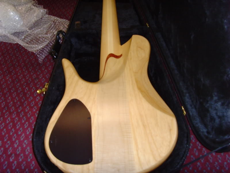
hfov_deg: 47.9
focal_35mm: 39
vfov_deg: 36.8
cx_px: 115
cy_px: 86
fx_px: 259
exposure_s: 1/45
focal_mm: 6.6
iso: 200
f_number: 3.5
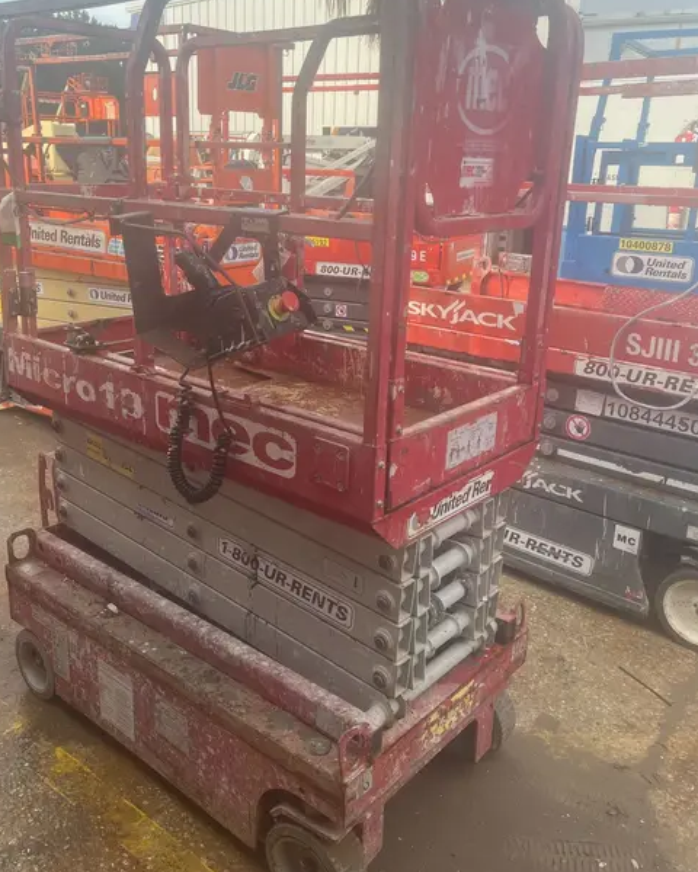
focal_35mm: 31
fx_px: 801
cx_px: 310
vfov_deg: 57.1
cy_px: 396
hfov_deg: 47.0
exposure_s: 1/437
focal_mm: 5.1
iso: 50
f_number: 1.6
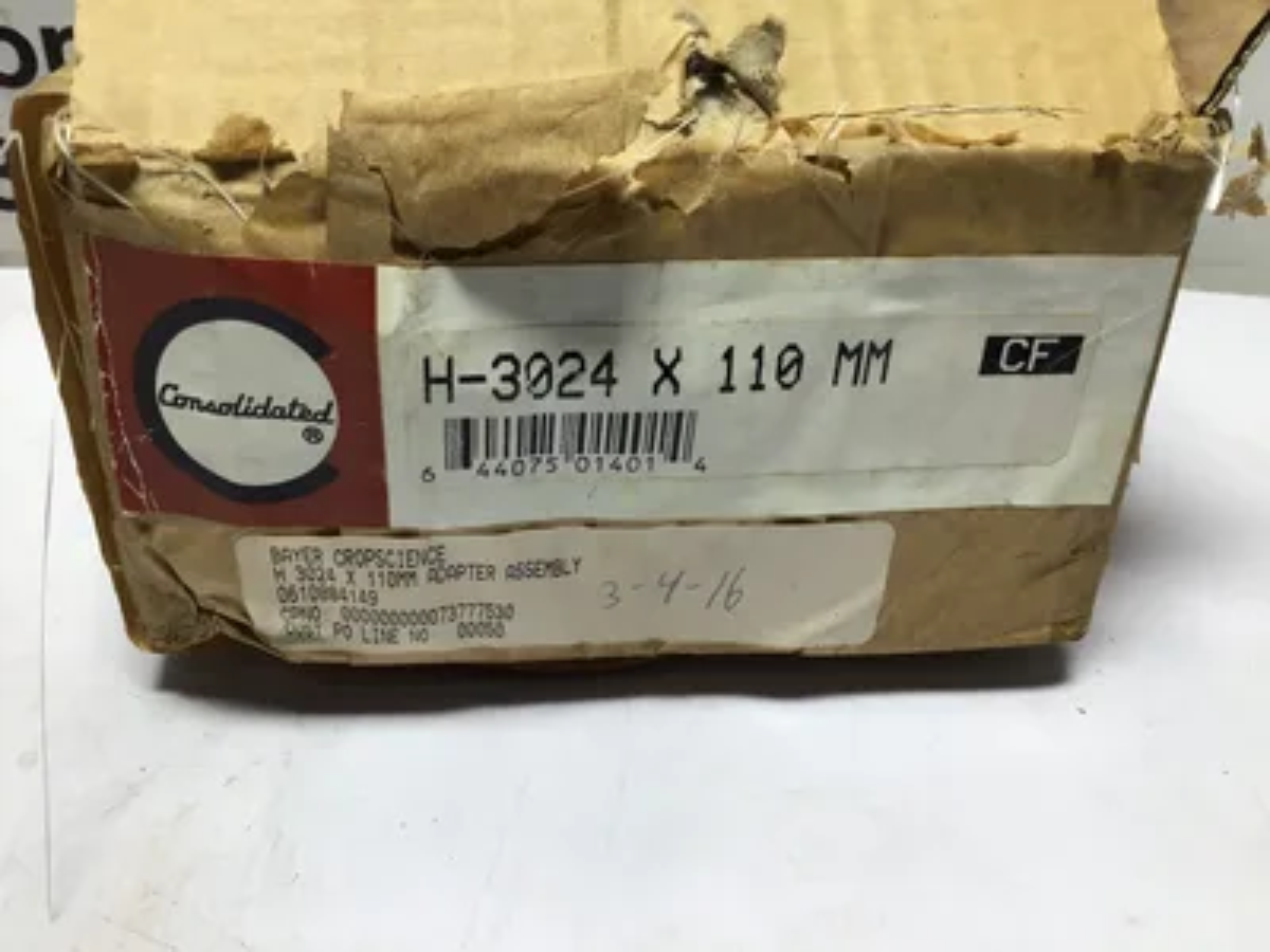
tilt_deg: -31.1
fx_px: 1137
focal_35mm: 31
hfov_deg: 58.4
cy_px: 476
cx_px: 635
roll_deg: -2.9
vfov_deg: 45.4
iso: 32
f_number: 2.4
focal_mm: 3.3
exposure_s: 1/120
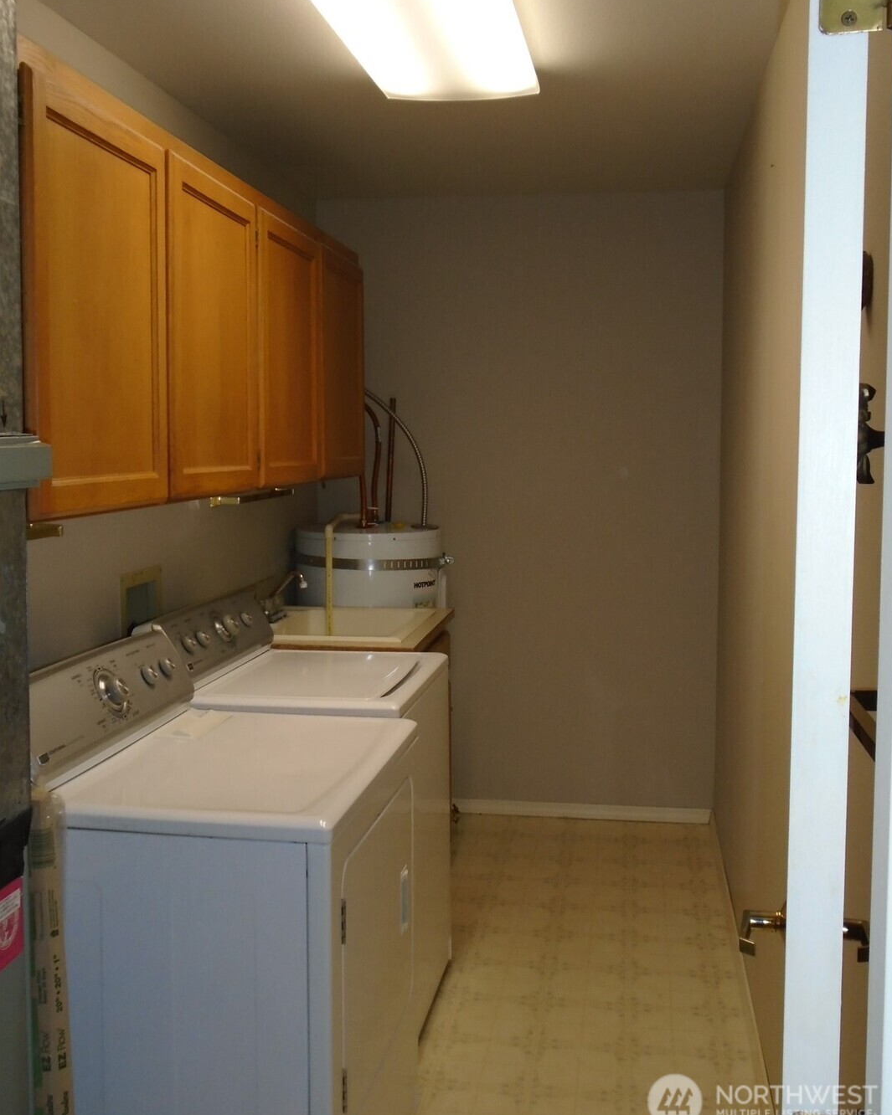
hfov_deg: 39.1
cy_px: 537
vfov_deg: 47.9
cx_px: 451
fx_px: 1254
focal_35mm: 38
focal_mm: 6.4
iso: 200
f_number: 3.8
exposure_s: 1/40
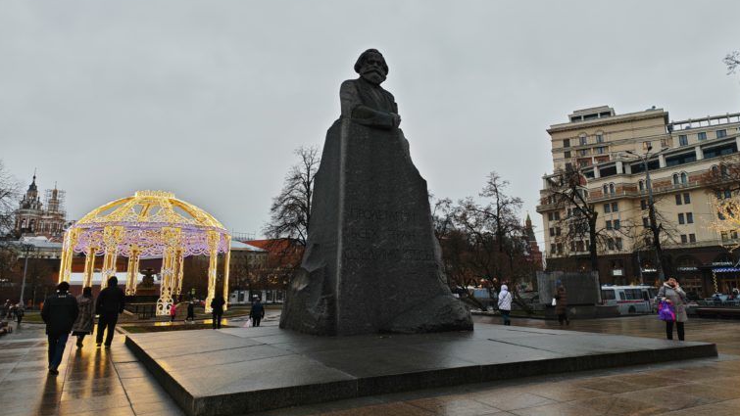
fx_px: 530
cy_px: 178
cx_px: 378
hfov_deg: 69.8
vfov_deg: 42.8
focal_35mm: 27
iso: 125
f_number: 1.9
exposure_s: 1/100
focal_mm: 6.12
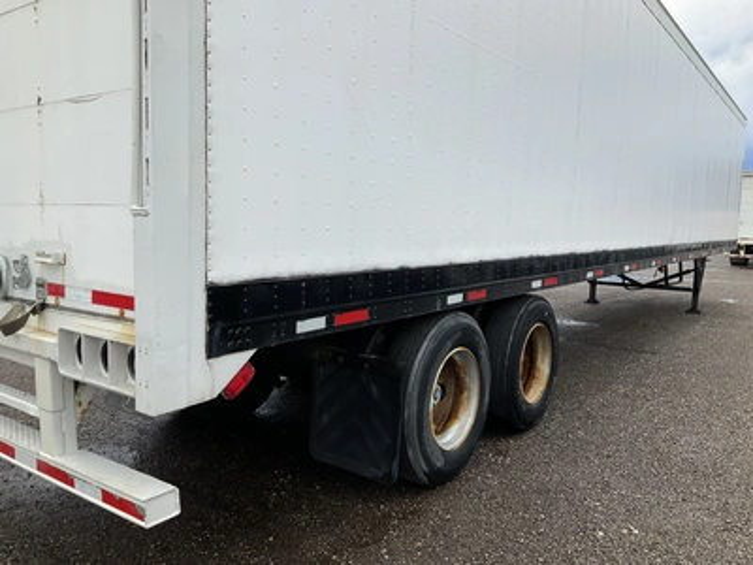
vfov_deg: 48.2
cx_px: 376
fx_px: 631
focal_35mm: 29
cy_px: 282
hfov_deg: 61.7
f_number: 1.8
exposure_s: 1/898
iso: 25
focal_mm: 3
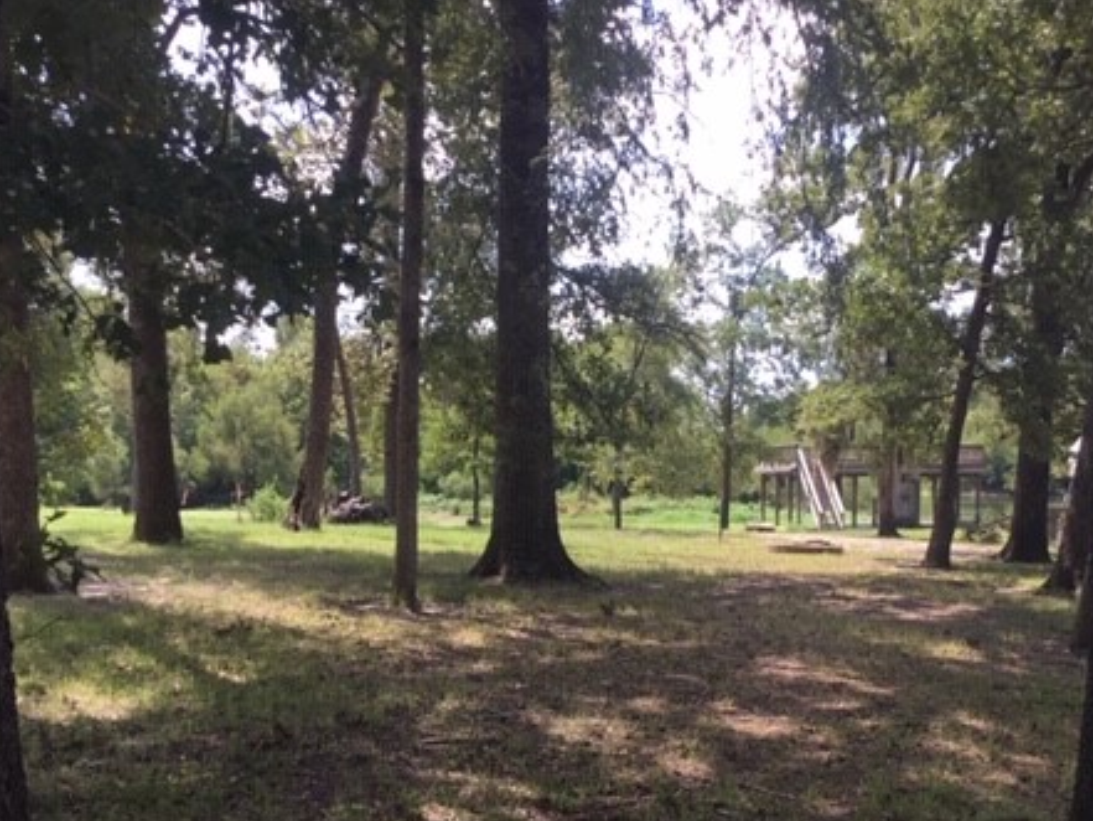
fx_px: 1421
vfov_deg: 31.9
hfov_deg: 41.9
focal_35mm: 45
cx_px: 657
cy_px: 553
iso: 25
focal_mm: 3.3
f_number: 2.4
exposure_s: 1/416
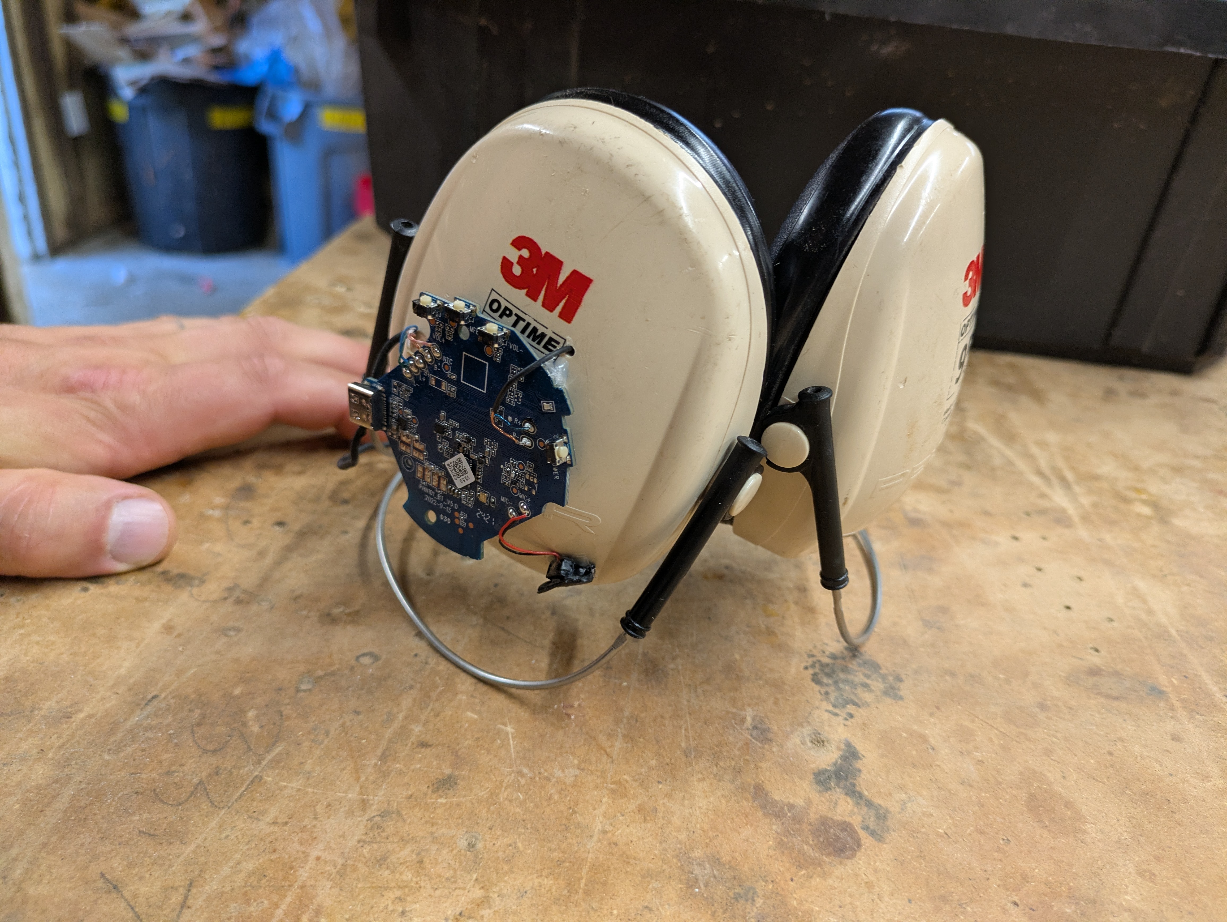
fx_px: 887
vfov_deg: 54.9
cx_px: 614
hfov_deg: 69.4
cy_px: 461
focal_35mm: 25
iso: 144
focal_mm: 5.43
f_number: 1.89
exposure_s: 1/120
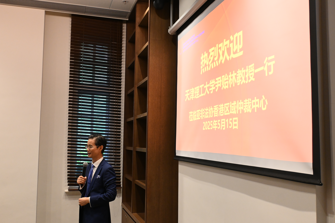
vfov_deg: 36.9
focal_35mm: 36
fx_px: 335
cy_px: 112
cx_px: 168
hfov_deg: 53.1
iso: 1800
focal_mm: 24
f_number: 5
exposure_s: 1/60
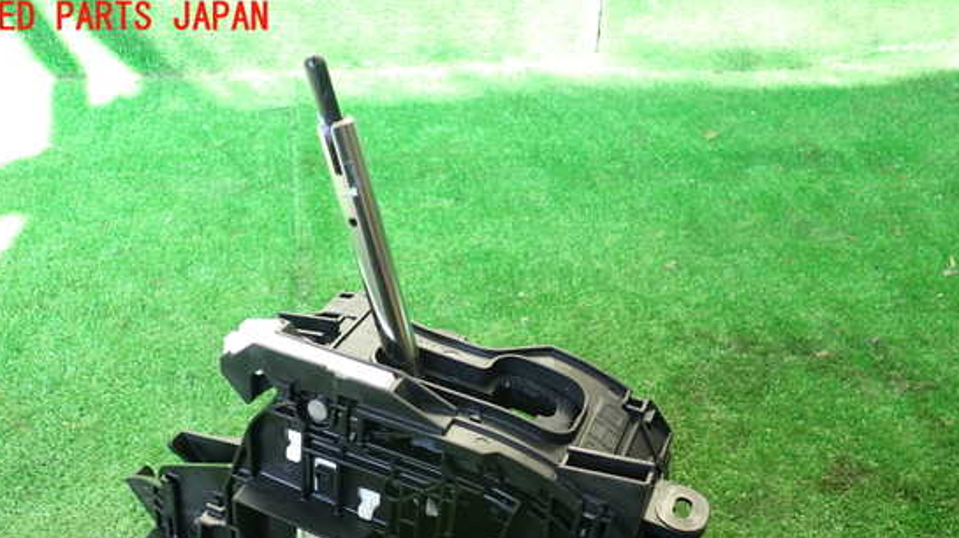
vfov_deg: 32.3
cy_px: 392
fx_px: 915
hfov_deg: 55.3
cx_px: 477
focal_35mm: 36
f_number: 2.3
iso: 200
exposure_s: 1/125
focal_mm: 5.4
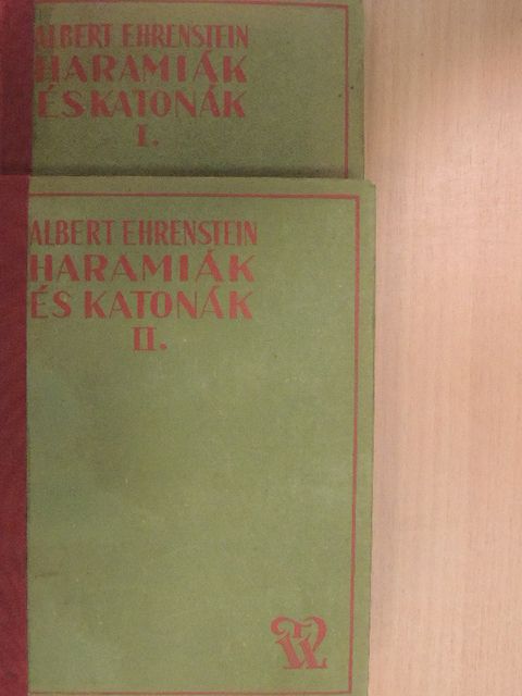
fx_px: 804
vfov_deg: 46.8
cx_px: 261
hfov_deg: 36.0
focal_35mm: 40
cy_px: 348
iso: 1600
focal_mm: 7.1
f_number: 3.3
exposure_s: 1/125
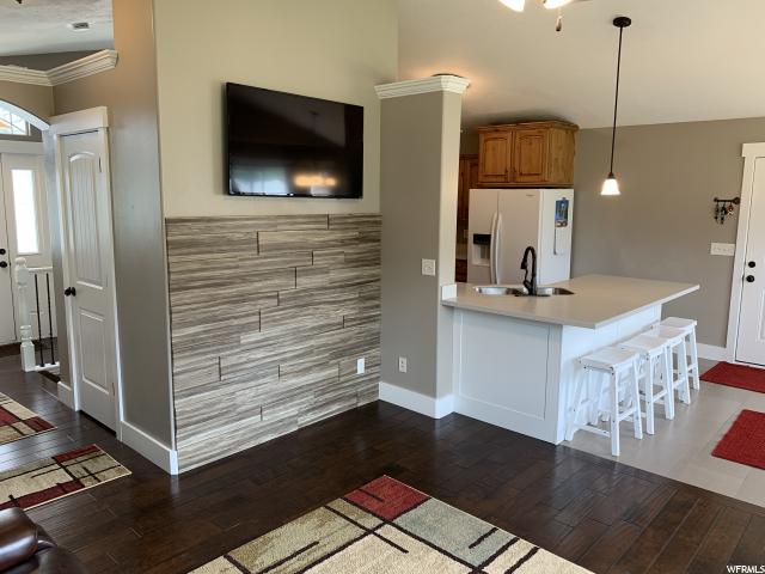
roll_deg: -1.0
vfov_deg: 53.1
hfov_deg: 67.3
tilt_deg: -7.7
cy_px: 287
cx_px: 382
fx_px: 575
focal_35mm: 26
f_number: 1.8
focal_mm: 4.25
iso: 50
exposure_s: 1/60
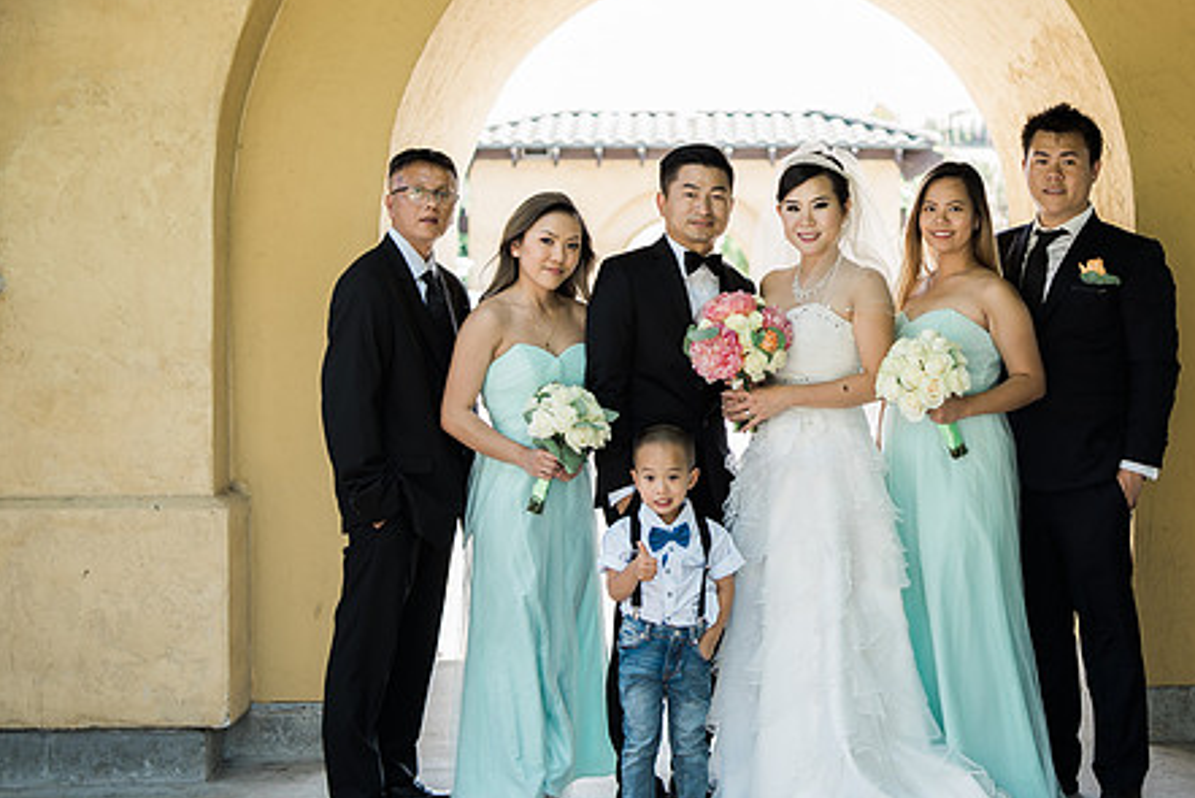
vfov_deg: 22.6
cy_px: 288
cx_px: 823
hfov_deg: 33.0
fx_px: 1992
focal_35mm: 60
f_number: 2
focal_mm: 35
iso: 100
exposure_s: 1/250
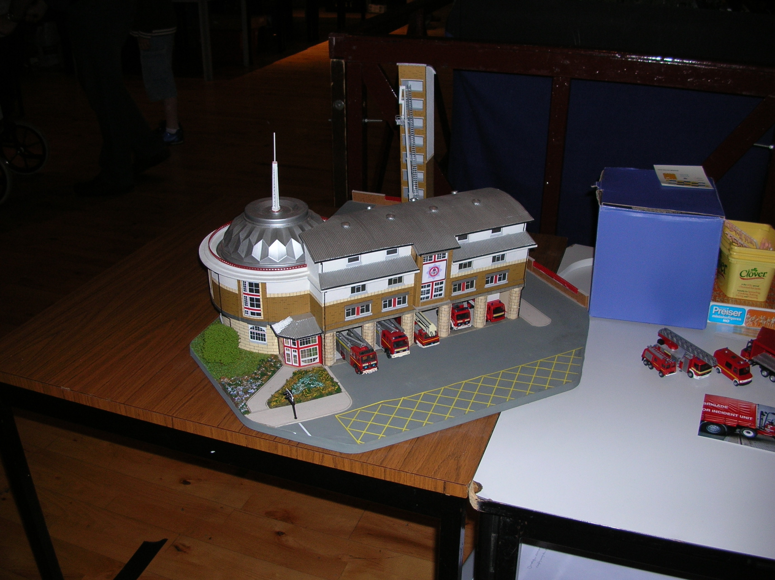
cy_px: 290
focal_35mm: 35
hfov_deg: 52.7
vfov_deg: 40.6
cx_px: 388
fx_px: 783
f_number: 2.8
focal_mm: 5.8
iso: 50
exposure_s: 1/60.1
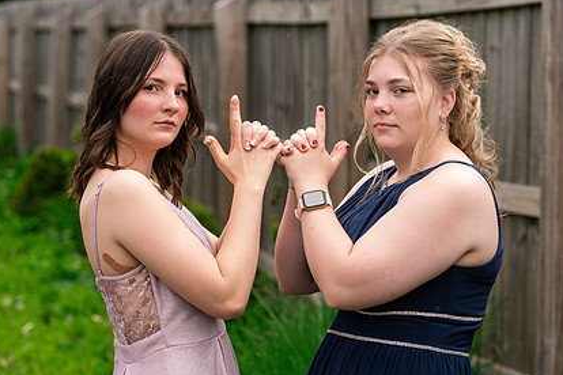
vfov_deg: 11.5
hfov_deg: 17.2
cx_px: 301
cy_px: 207
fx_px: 1861
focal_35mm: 119
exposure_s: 1/800
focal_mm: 85
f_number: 3.5
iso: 400
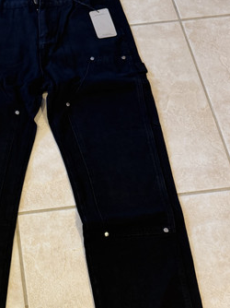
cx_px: 20
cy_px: 211
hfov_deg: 30.0
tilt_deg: -66.0
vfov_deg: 40.6
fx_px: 408
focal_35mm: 46
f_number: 1.78
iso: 200
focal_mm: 6.76
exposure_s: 1/60
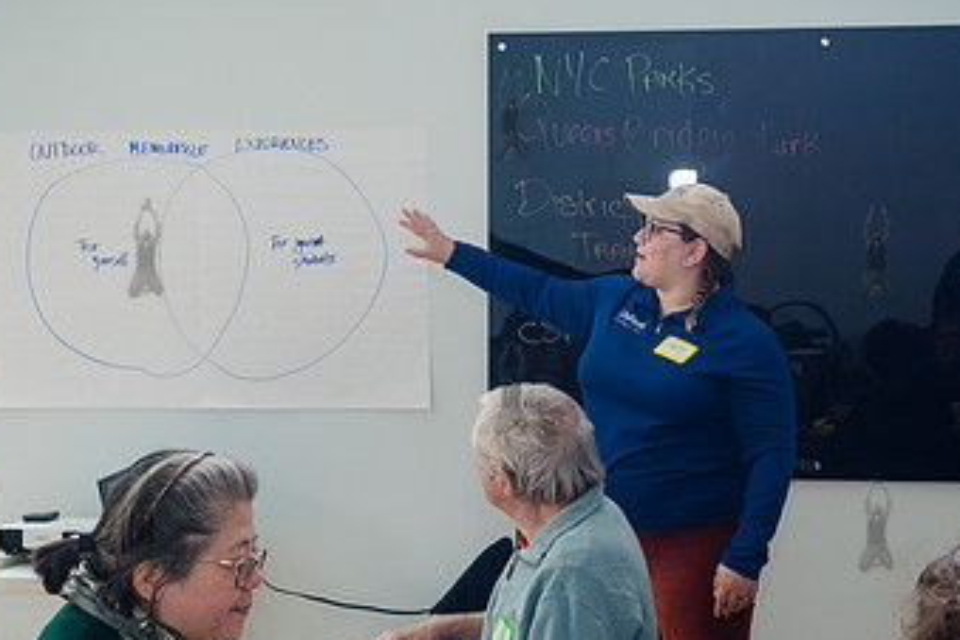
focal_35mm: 60
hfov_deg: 33.4
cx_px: 510
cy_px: 384
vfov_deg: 22.6
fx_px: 1600
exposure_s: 1/200
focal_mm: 35
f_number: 5
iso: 1250
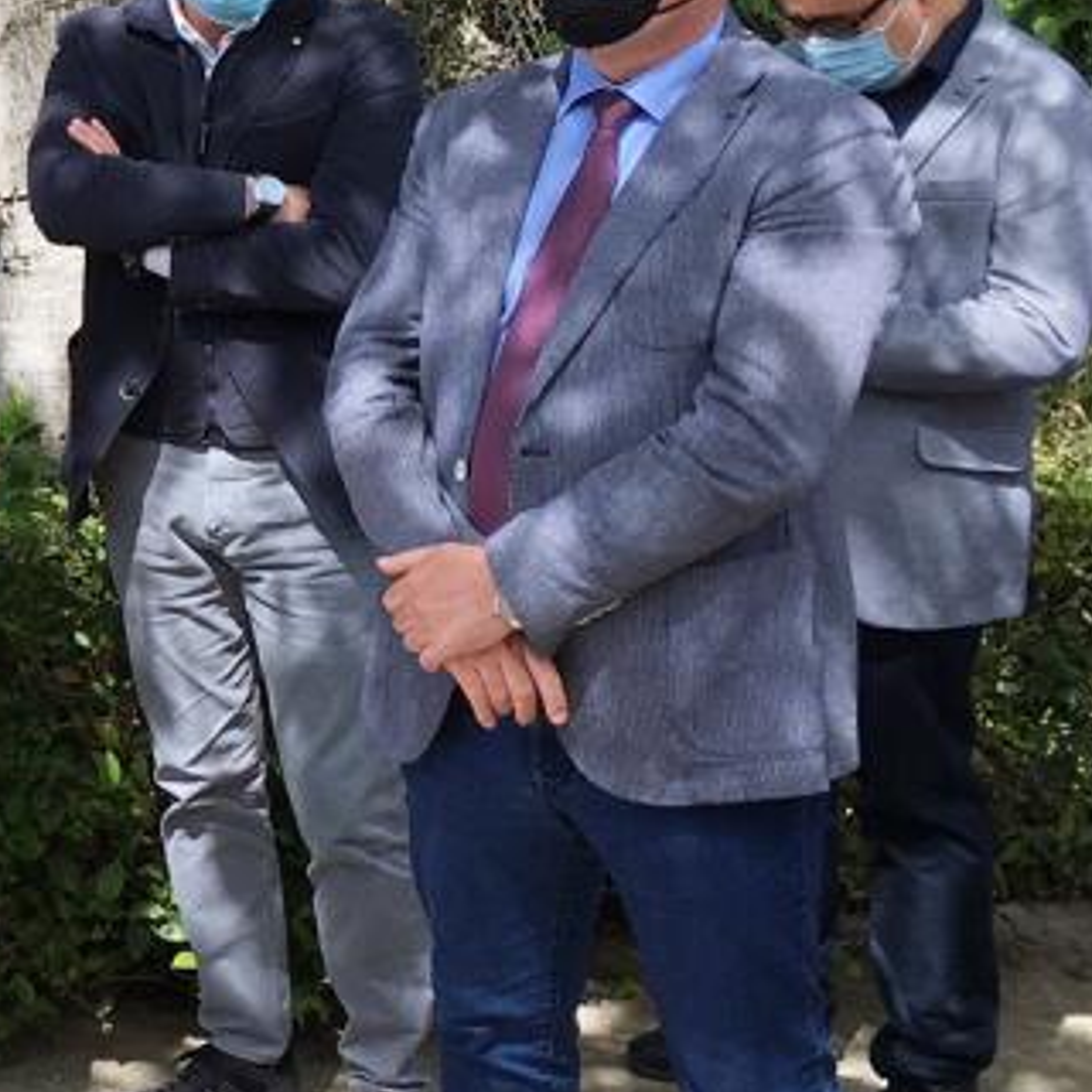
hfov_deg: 16.5
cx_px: -563
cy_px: 351
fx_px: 3426
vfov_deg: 18.1
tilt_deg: -11.0
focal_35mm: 96
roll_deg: +1.8
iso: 25
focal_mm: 4.15
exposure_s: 1/663
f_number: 2.2
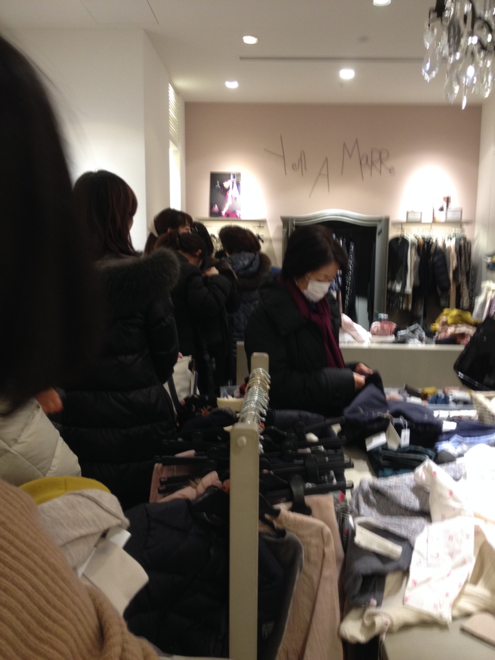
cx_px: 248
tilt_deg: -9.5
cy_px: 330
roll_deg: +0.7
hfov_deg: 40.7
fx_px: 667
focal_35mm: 35
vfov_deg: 52.6
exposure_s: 1/20
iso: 100
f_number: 2.4
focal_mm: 4.28
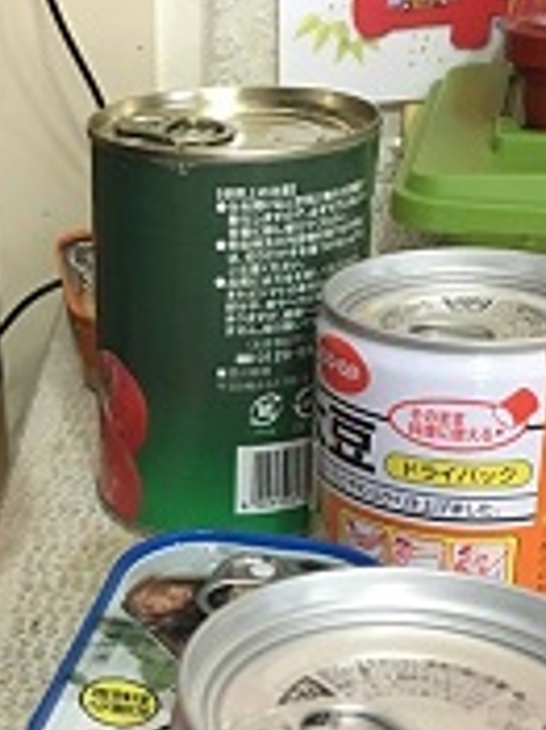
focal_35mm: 67
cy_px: 484
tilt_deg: -25.7
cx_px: -31
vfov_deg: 28.8
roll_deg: +5.5
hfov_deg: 21.0
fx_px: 1411
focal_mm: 4.15
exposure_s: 1/10
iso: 100
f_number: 2.2
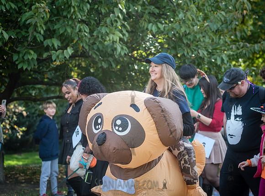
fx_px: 712
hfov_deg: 21.1
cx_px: 160
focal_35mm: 93
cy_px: 89
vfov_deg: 15.7
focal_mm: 80
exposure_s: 1/1250
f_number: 4
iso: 1000
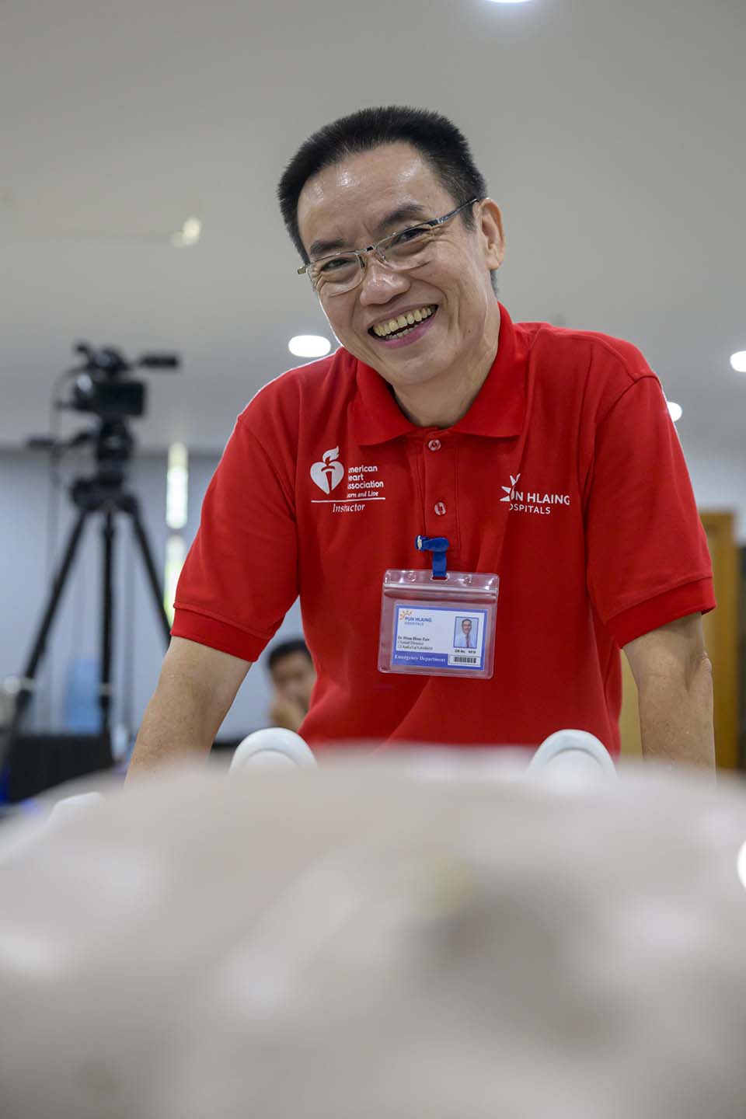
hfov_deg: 19.5
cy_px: 560
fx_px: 2176
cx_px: 373
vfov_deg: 28.8
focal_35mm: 70
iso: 3600
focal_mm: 70
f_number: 3.5
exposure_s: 1/400
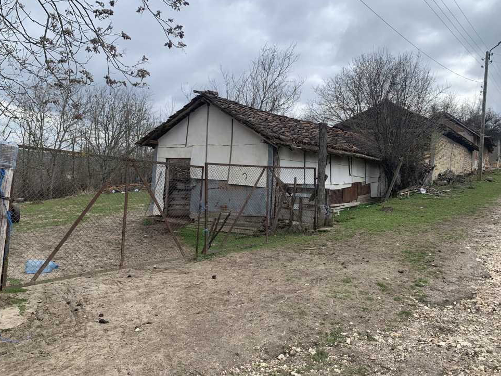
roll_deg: -4.4
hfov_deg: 65.3
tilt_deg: +0.0
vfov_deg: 51.3
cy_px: 181
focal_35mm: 27
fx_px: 391
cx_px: 246
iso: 25
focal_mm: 4.25
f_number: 1.8
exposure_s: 1/1513
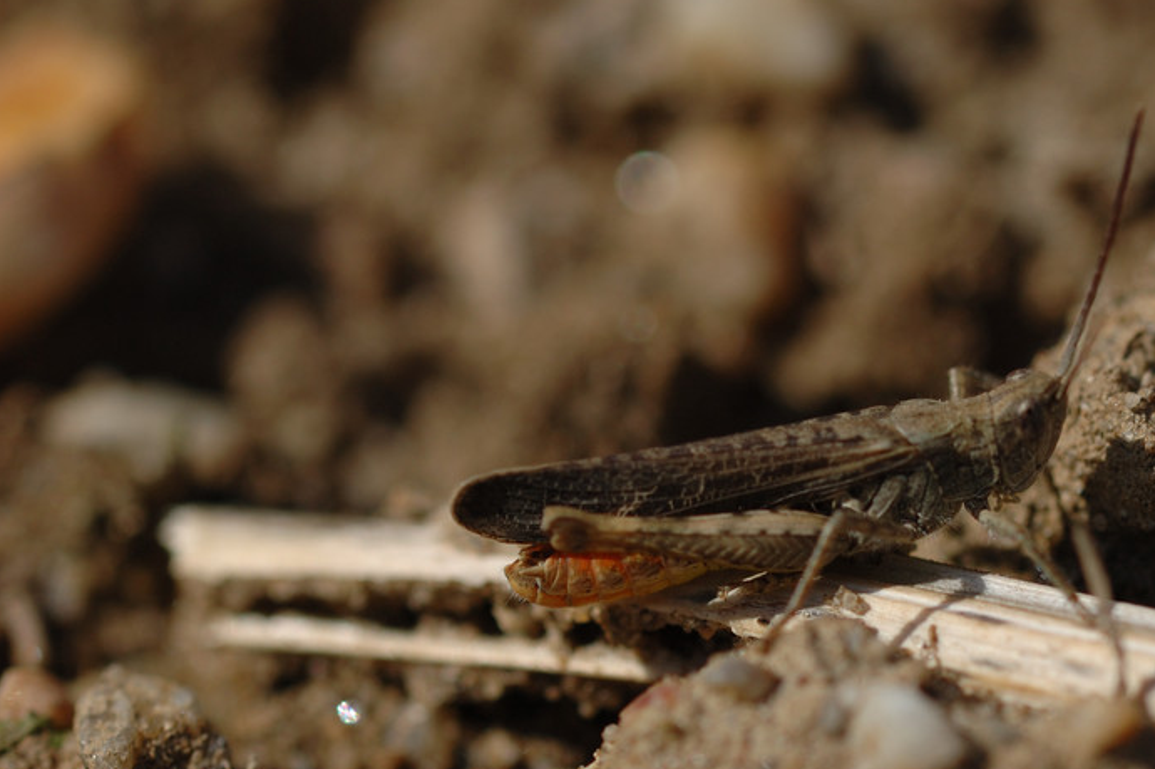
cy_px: 486
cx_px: 802
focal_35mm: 220
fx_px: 7043
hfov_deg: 9.4
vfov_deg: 6.2
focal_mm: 105
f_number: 6.3
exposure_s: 1/1600
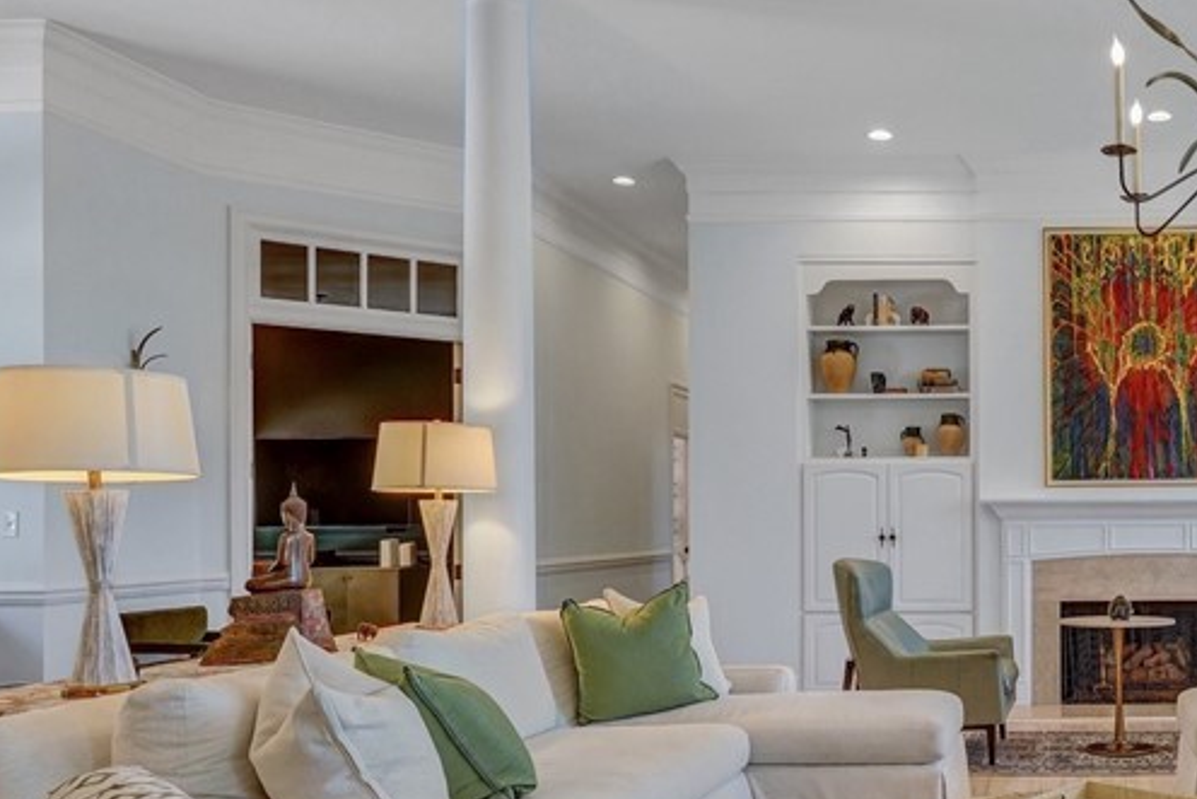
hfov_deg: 49.2
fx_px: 1164
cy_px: 506
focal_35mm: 35
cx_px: 1055
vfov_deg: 37.6
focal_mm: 16
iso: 320
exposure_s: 1/30
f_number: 9
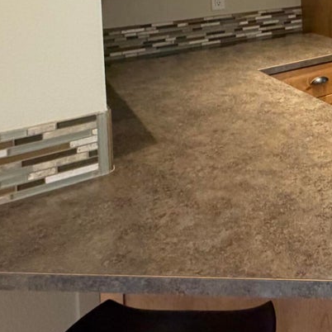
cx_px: 400
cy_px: -36
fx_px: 456
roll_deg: +1.0
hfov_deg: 32.8
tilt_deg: -3.3
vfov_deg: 34.4
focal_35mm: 42
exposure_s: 1/60
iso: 400
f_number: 2.2
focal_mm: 2.22
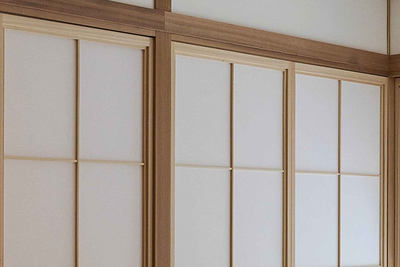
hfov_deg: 22.2
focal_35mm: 91
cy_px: 216
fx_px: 1015
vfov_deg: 14.9
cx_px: 285
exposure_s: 1/10
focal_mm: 19.5
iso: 280
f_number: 8
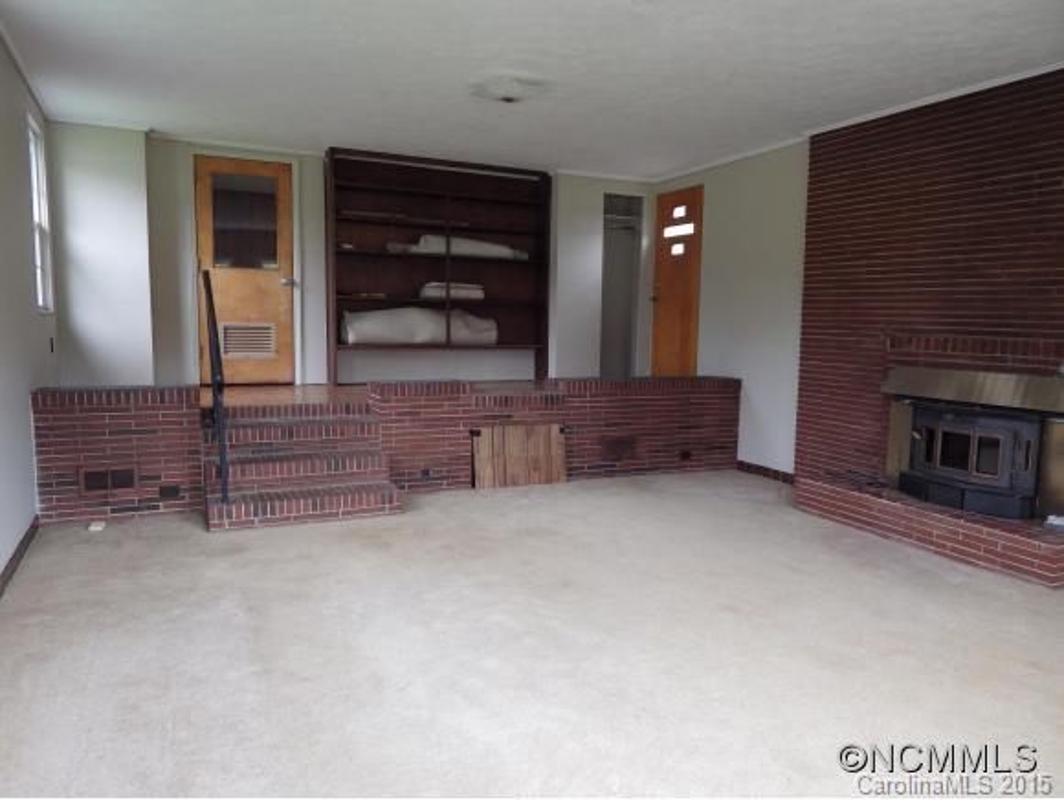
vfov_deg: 54.9
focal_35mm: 25
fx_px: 769
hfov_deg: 69.3
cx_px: 532
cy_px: 400
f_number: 3.1
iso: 200
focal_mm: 4.4
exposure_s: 1/50
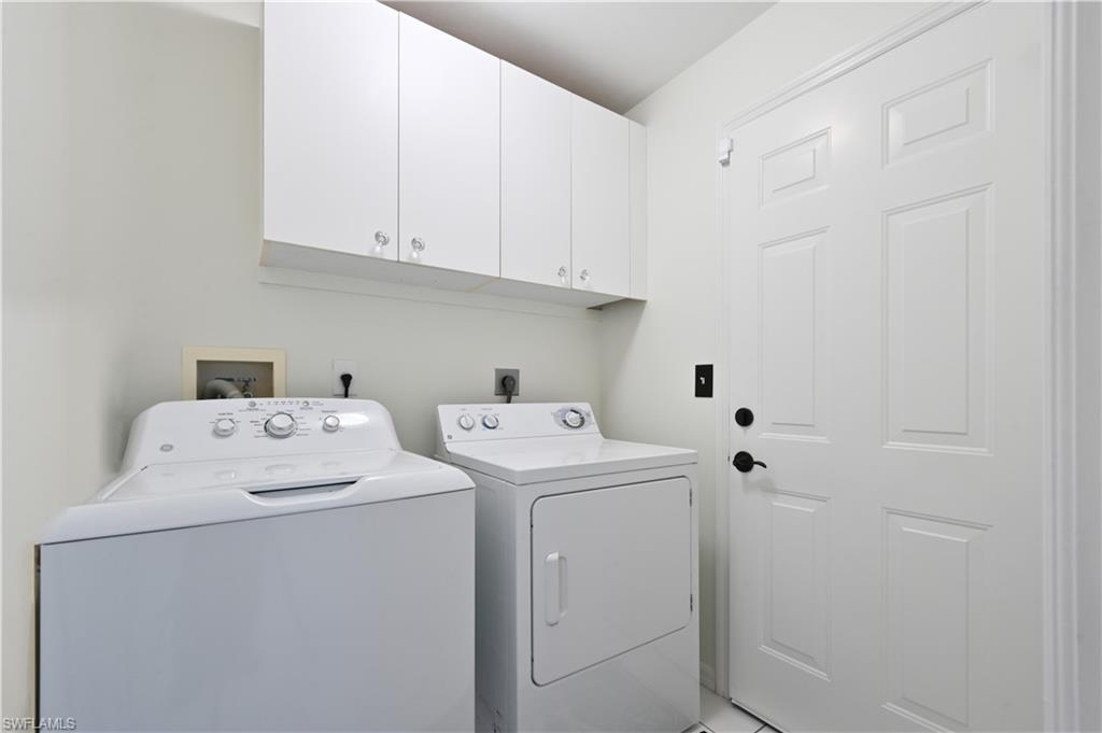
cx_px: 551
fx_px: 428
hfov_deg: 104.3
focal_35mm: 14
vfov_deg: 81.1
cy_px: 366
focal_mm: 14
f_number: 11
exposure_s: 1/3
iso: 160
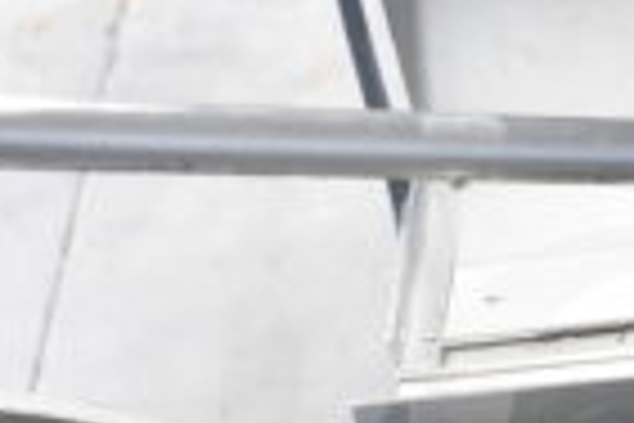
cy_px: 587
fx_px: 2518
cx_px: 513
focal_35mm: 143
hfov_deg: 14.3
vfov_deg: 9.4
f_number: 3.8
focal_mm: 22
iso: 2800
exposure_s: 1/40
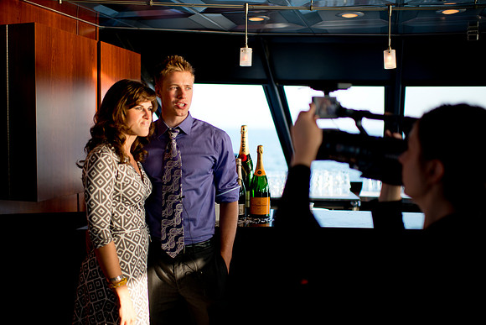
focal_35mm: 37
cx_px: 234
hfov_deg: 51.5
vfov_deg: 35.7
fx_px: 503
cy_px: 163
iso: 100
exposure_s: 1/320
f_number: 1.4
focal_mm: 35
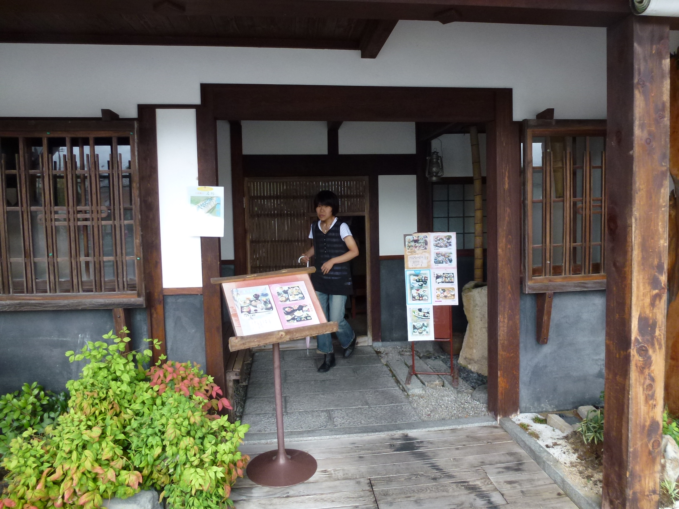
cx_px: 340
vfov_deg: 56.8
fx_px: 471
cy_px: 254
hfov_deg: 71.6
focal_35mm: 24
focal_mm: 4.3
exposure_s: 1/250
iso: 200
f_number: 3.3
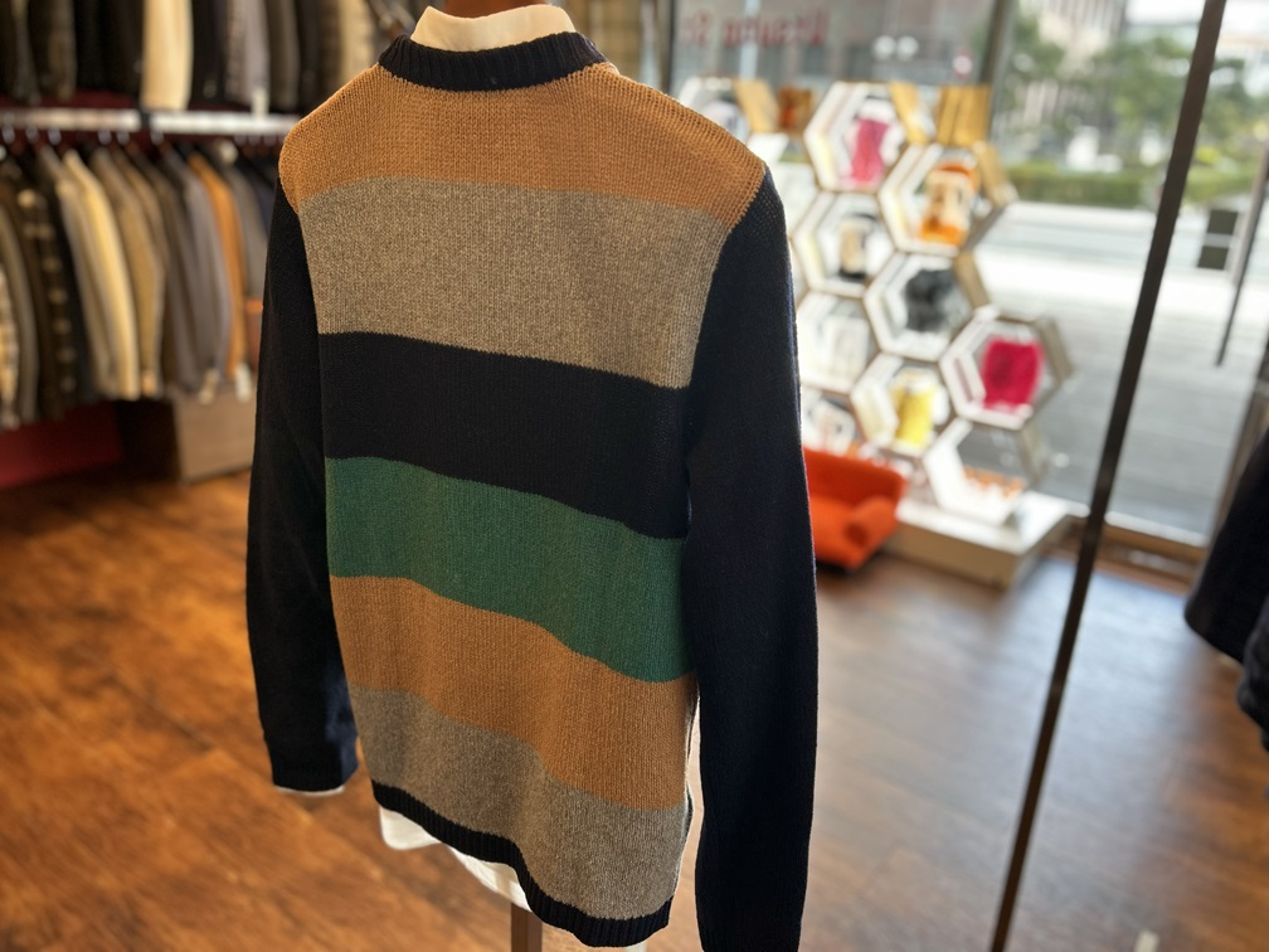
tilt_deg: -20.8
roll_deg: -2.6
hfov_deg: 67.3
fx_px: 953
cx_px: 634
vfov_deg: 53.1
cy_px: 476
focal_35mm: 26
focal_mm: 5.7
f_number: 1.5
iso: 64
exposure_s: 1/120
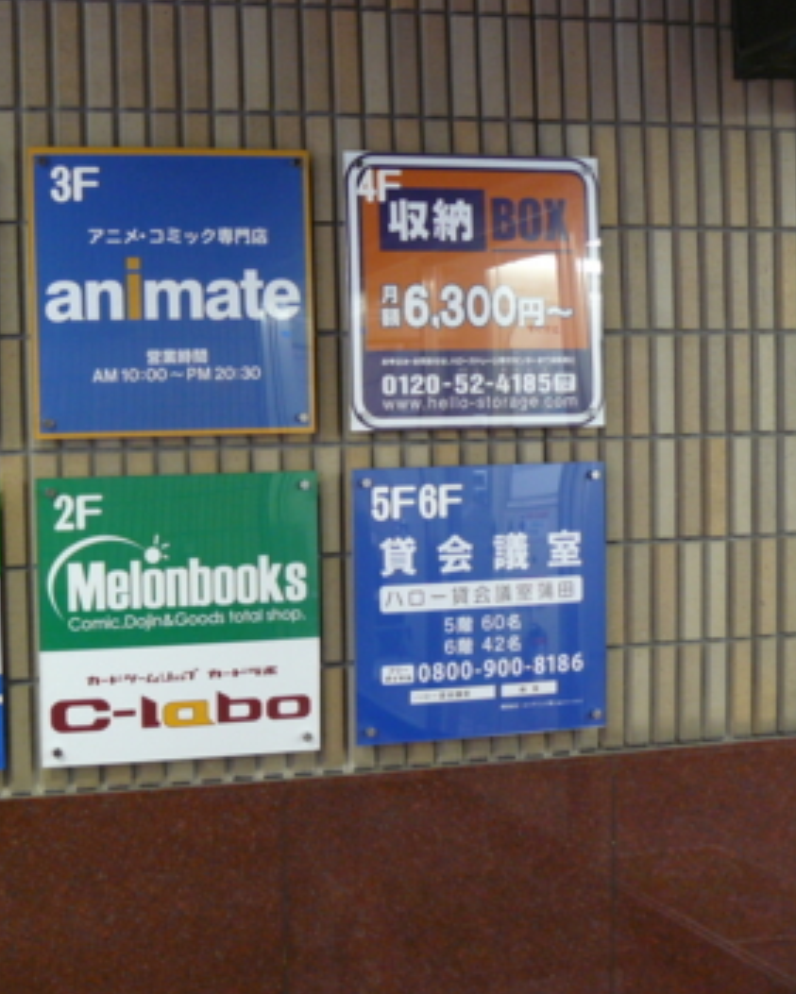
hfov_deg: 30.5
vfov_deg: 38.8
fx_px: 1413
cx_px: 125
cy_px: 507
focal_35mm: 48
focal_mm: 6
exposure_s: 1/25
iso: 200
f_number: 2.8
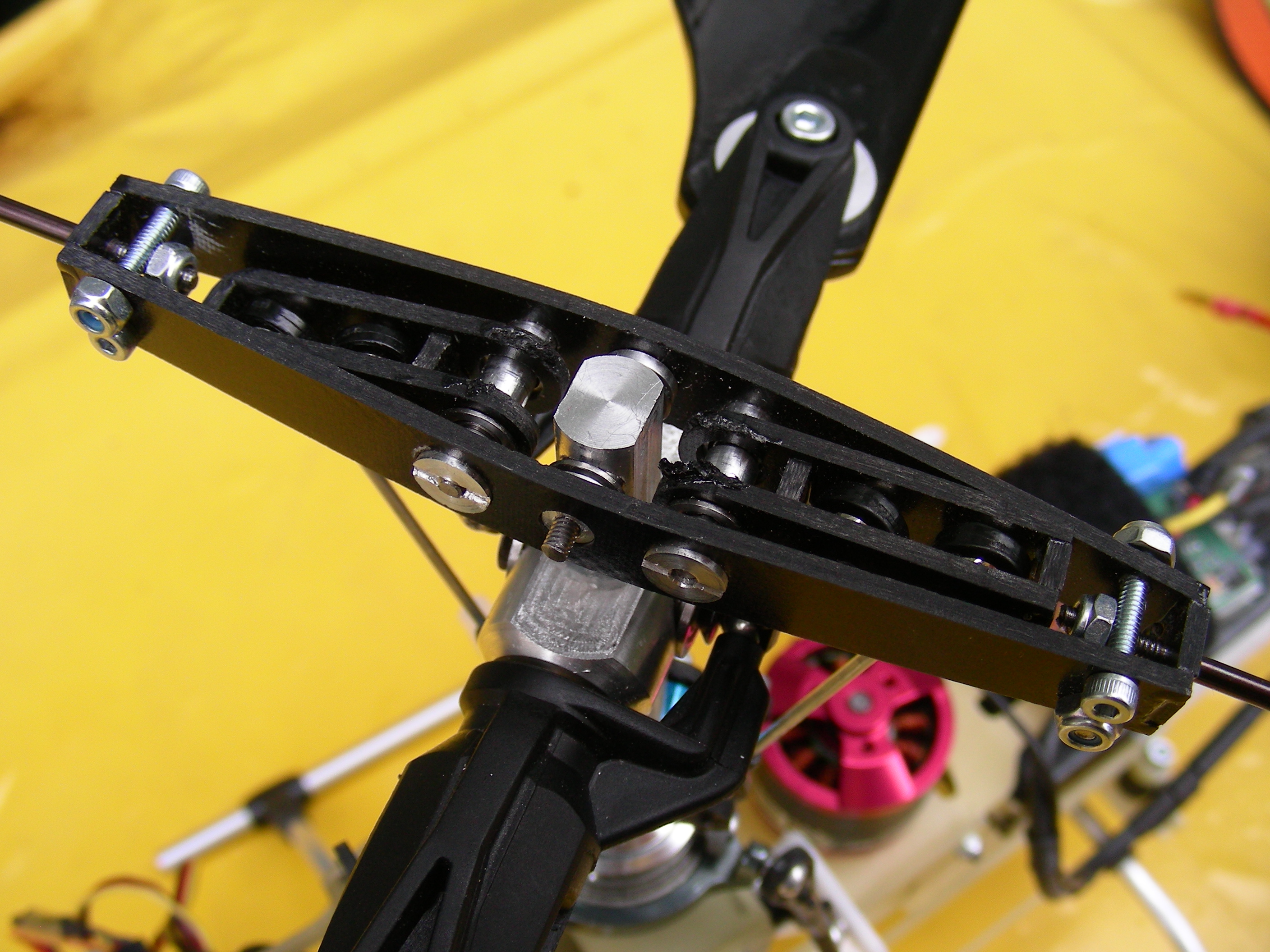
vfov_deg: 37.7
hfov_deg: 49.0
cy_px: 476
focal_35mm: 38
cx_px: 635
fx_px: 1394
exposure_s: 1/107
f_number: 3.5
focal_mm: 6.3
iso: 50
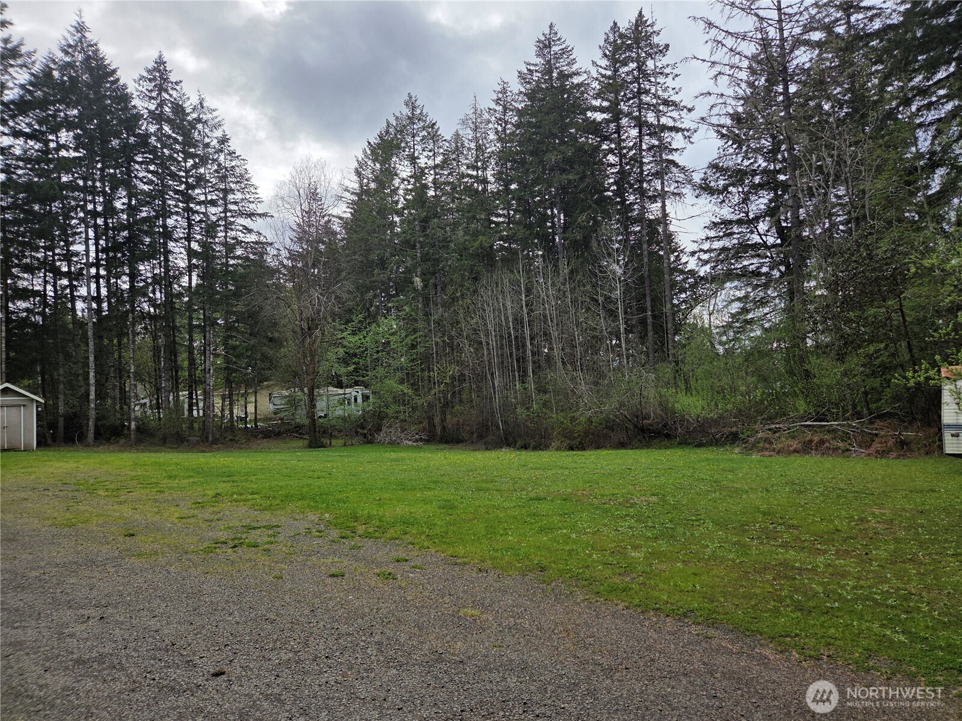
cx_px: 481
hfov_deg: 73.9
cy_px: 360
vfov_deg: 58.9
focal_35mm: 23
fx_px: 639
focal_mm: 5.4
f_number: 1.8
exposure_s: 1/6839
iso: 80
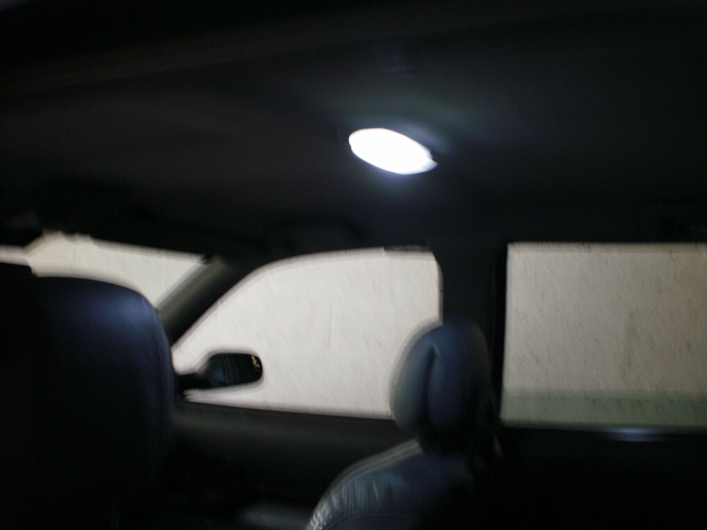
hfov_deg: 51.4
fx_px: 735
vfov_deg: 39.7
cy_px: 265
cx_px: 354
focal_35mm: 36
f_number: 3.1
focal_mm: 6.3
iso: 160
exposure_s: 1/2
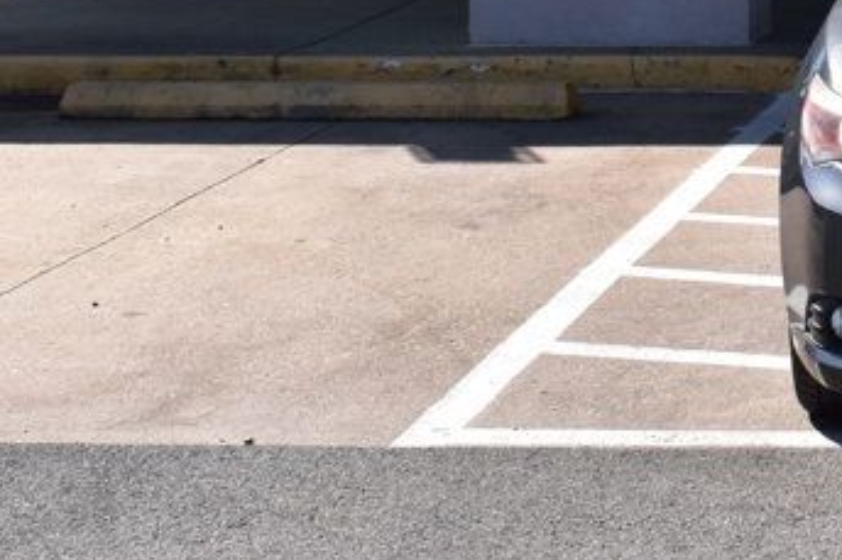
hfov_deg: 14.8
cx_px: 1214
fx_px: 3027
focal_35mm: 129
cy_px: -179
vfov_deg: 10.3
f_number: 11
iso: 400
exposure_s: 1/500
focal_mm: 29
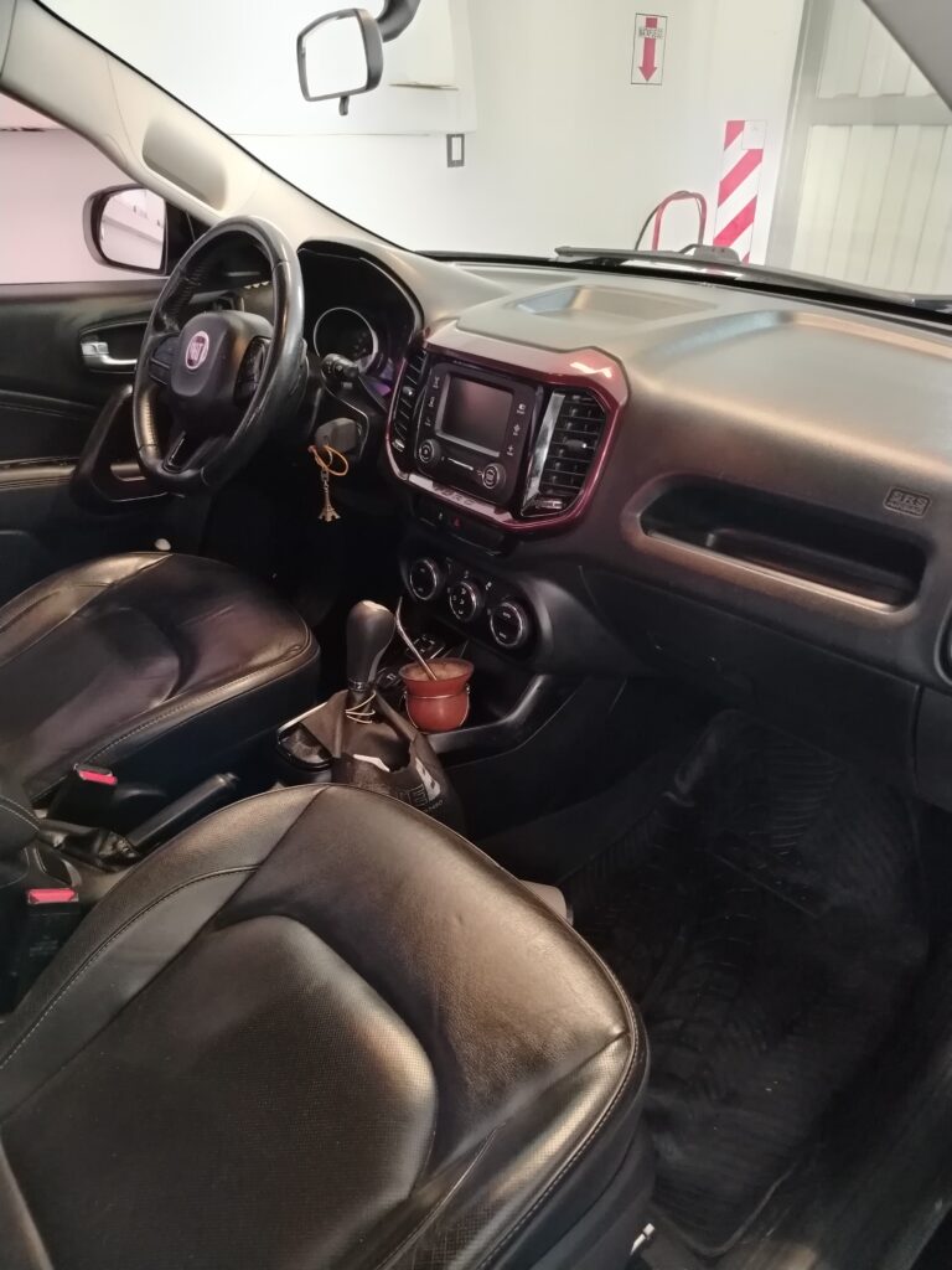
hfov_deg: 56.8
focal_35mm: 24
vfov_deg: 71.6
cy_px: 635
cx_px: 476
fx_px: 880
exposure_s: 1/20
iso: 1994
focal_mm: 5.25
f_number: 1.75
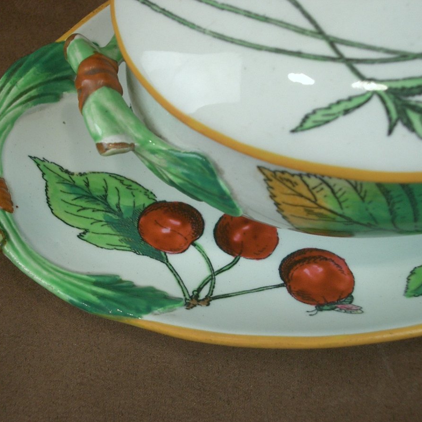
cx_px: 186
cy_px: 211
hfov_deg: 29.5
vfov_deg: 29.6
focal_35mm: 58
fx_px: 800
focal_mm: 8.2
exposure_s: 1/60
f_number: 3.1
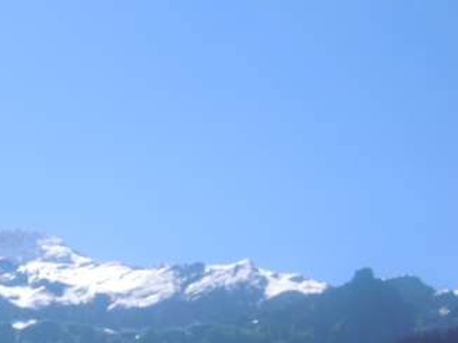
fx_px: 1323
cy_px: 385
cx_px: -88
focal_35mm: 100
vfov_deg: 14.4
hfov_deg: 18.6
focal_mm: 7.3
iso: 100
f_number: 9.1
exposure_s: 1/200
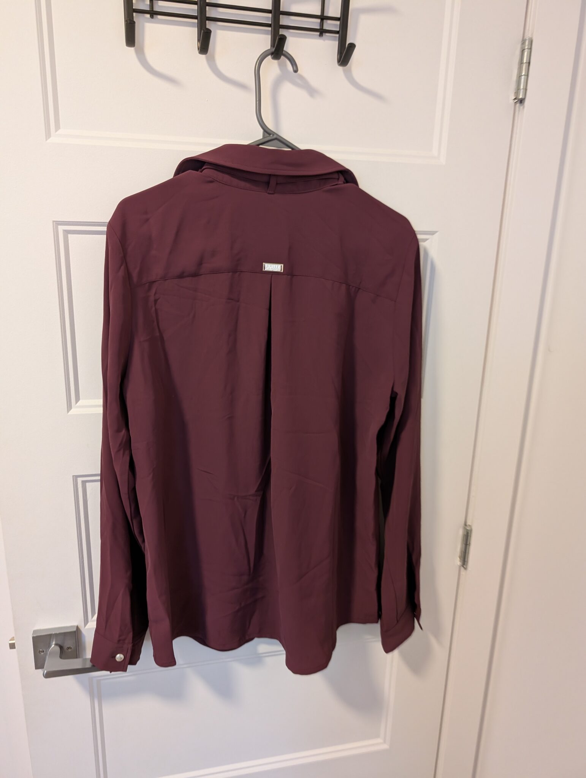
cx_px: 293
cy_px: 389
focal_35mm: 24
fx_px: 540
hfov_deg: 56.9
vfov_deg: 71.5
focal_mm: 6.9
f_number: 1.68
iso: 553
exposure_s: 1/60
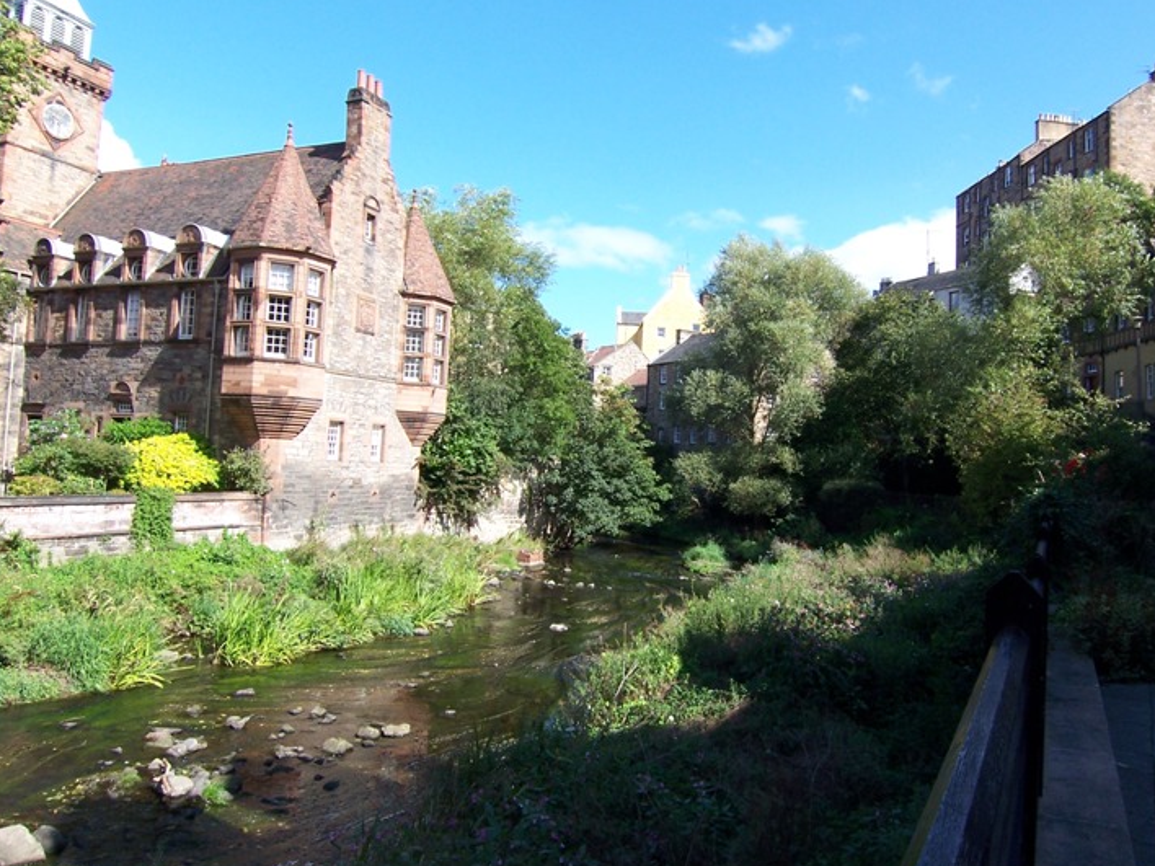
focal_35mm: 26
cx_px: 638
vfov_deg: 53.0
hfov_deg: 67.1
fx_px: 868
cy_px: 411
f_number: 5.6
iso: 64
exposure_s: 1/125
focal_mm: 3.8
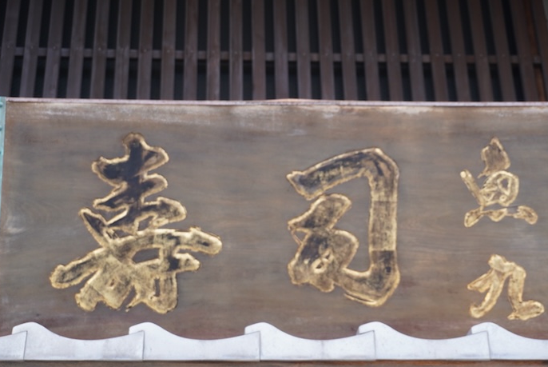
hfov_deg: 26.3
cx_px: 282
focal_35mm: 77
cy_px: 199
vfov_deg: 17.8
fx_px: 1173
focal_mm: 44
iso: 200
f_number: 5.6
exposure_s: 1/160
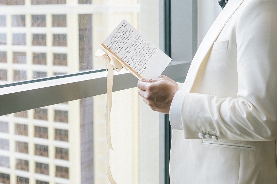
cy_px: 65
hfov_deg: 26.1
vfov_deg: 17.7
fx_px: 592
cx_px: 80
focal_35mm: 77
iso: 200
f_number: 3.5
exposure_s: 1/200
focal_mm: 35
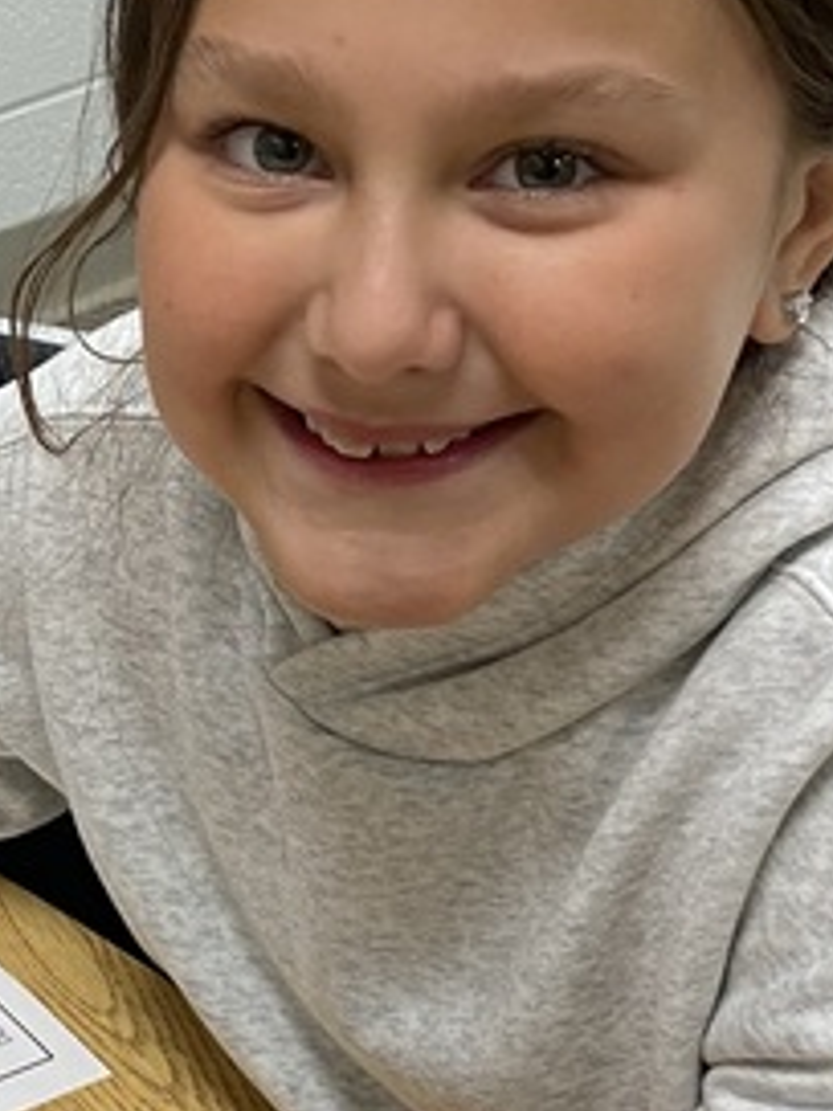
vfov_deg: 19.9
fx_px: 3144
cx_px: -159
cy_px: 854
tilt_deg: -33.2
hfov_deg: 14.6
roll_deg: +1.4
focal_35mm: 98
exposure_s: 1/60
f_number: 1.8
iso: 125
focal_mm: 4.25
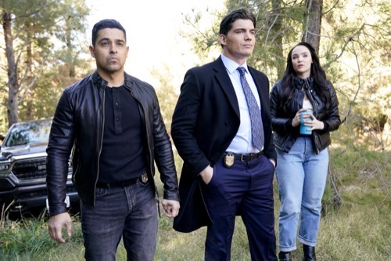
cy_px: 130
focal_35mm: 44
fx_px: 478
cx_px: 196
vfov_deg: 30.5
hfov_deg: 44.5
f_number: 5.6
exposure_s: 1/250
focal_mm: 44
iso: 1600
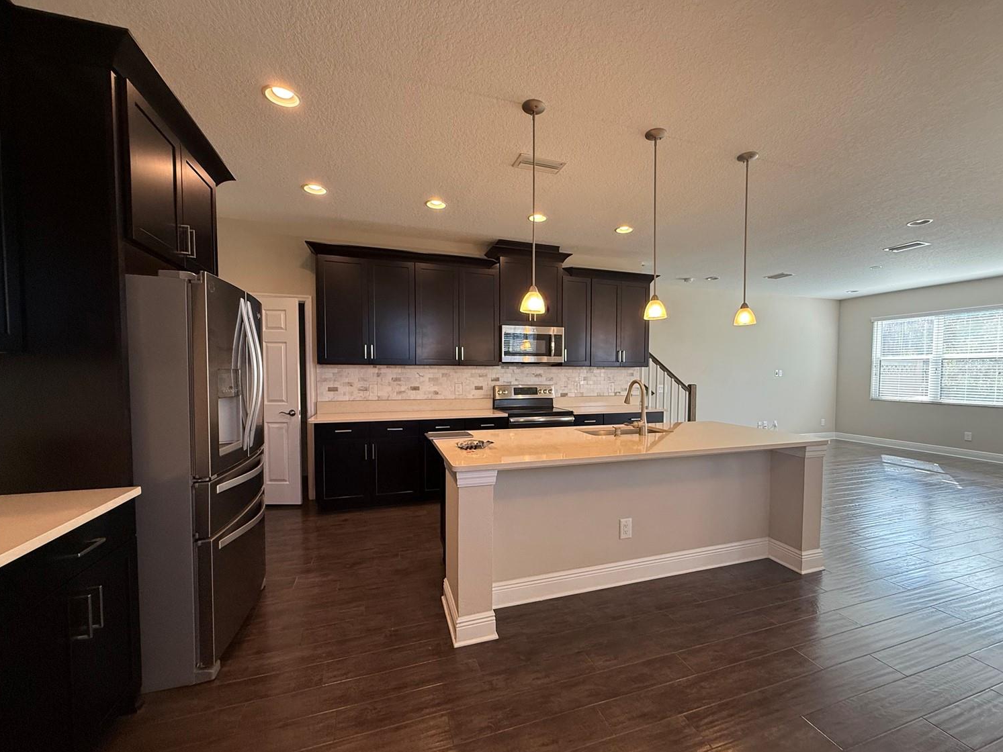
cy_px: 391
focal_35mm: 15
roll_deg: -0.6
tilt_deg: -1.9
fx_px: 435
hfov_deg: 98.1
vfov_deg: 81.7
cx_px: 531
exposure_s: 1/120
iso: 250
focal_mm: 2.22
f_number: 2.2
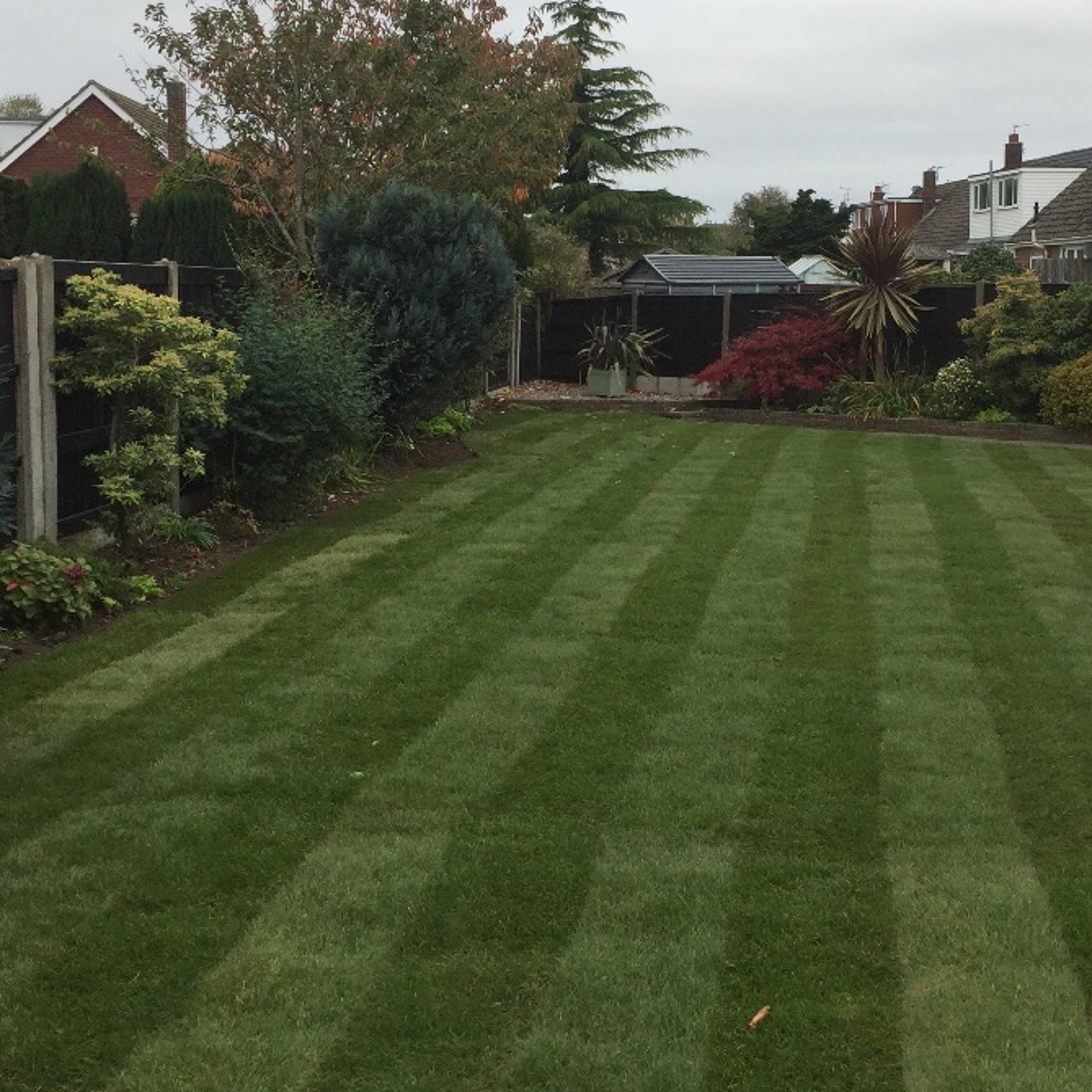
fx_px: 1642
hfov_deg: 36.5
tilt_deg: -6.0
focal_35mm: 46
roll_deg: -0.7
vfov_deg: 36.6
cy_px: 418
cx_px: 705
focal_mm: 4.15
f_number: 2.2
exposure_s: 1/557
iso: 32
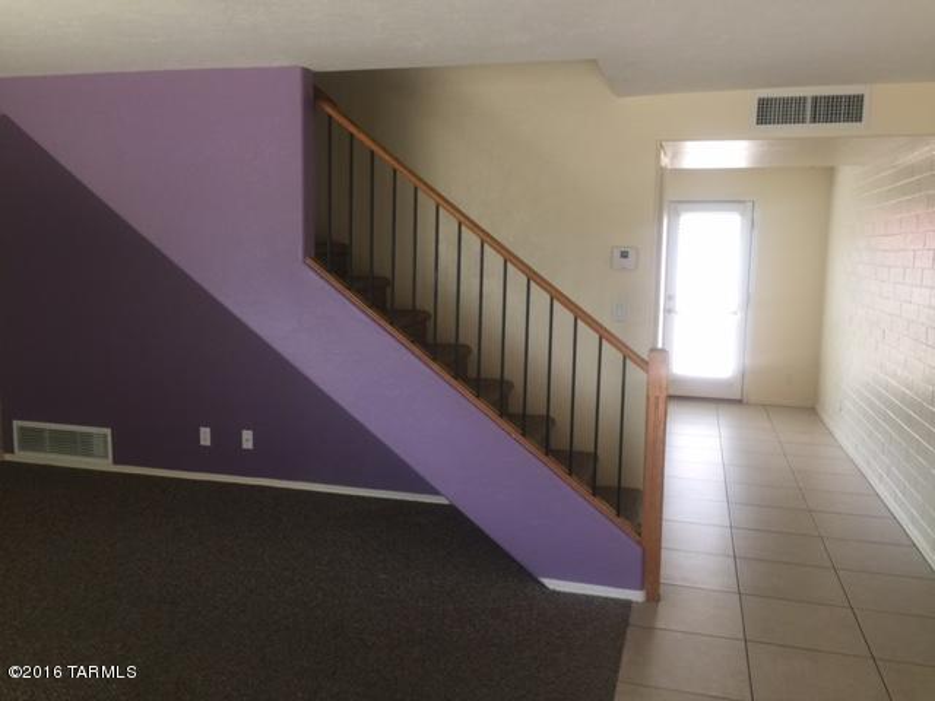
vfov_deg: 48.2
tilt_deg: -8.5
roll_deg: -0.9
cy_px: 350
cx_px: 468
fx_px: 783
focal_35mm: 29
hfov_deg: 61.7
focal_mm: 4.15
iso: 40
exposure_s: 1/30
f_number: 2.2
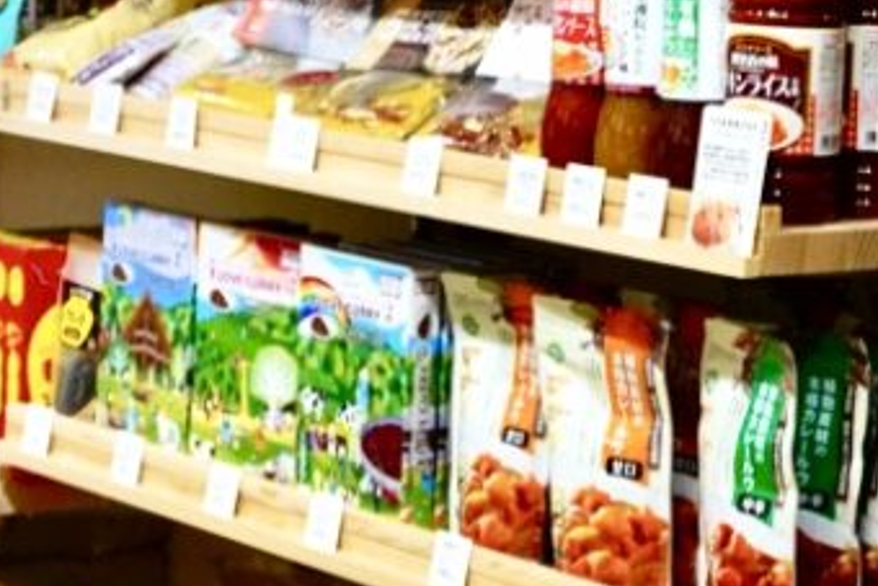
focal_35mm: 130
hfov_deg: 15.8
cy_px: 223
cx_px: 545
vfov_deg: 10.6
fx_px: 3169
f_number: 5.6
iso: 800
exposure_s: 1/60
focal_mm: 23
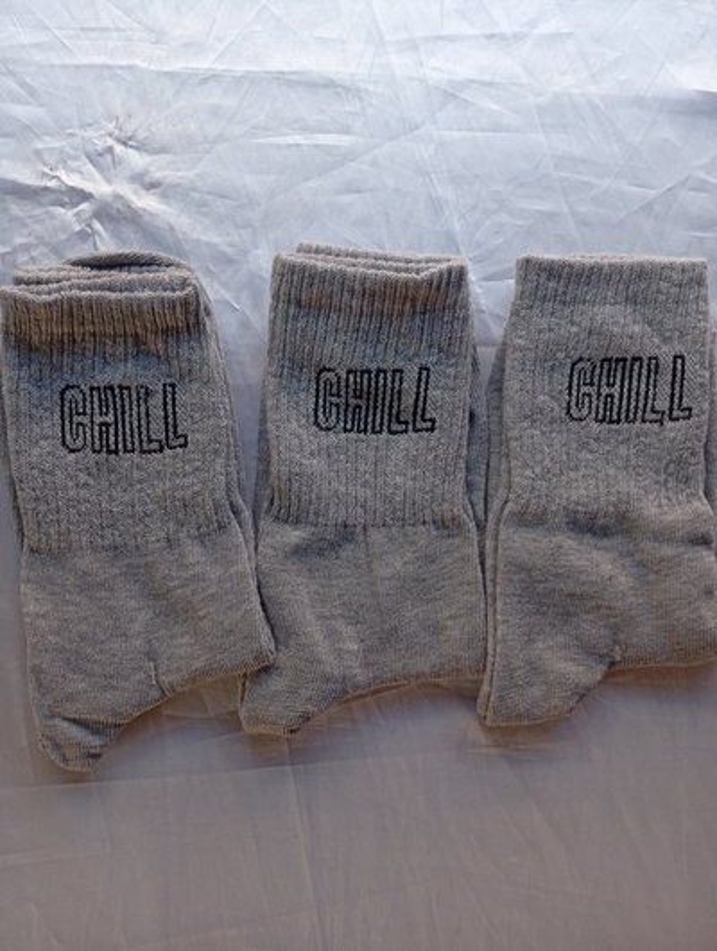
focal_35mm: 27
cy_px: 476
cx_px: 358
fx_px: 744
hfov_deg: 51.5
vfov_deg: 65.2
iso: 116
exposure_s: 1/50
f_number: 1.8
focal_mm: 3.98
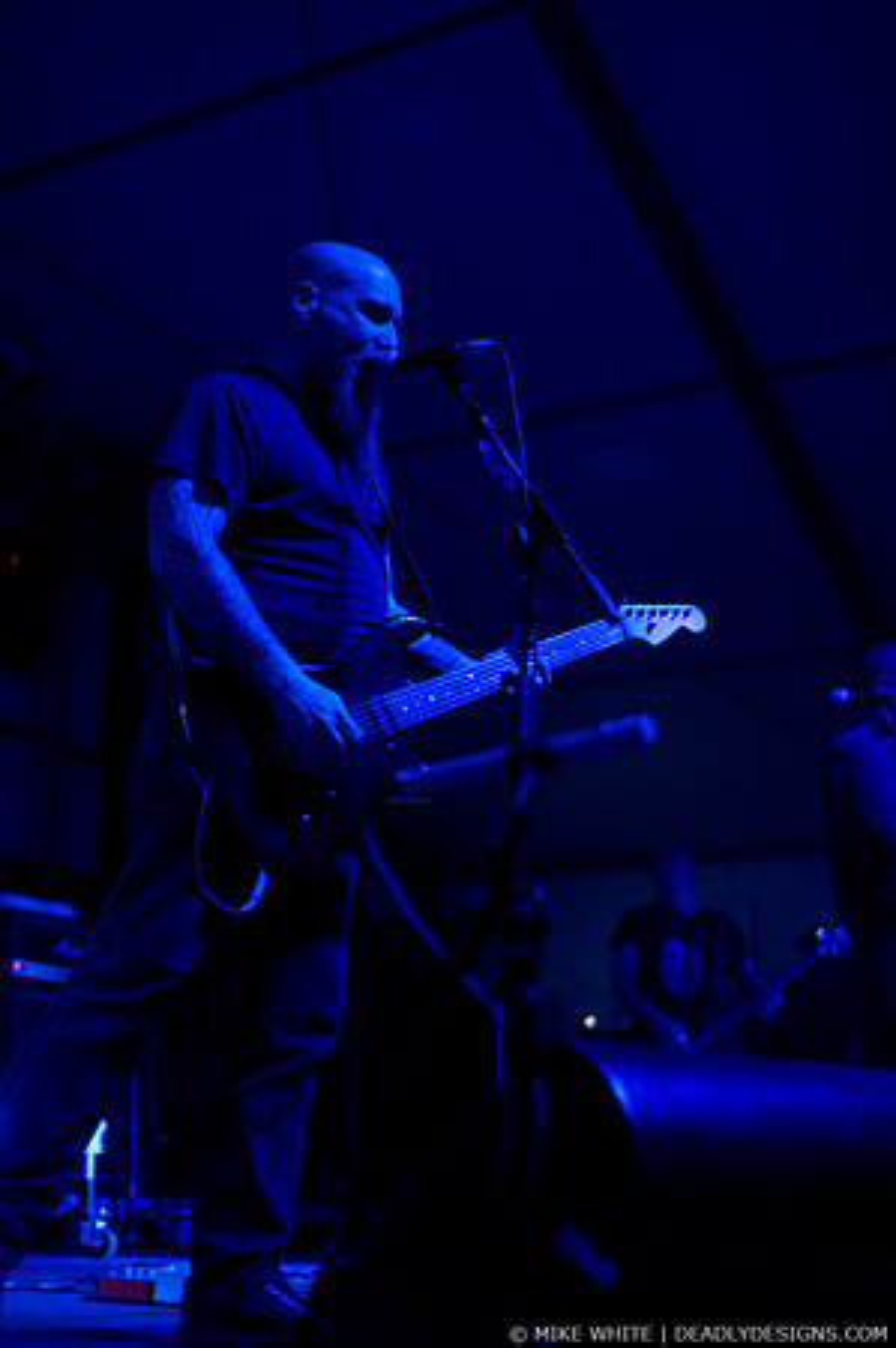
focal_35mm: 45
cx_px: 448
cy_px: 674
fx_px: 1684
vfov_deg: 43.6
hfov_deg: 29.8
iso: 1000
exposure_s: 1/60
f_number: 1.4
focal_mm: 30
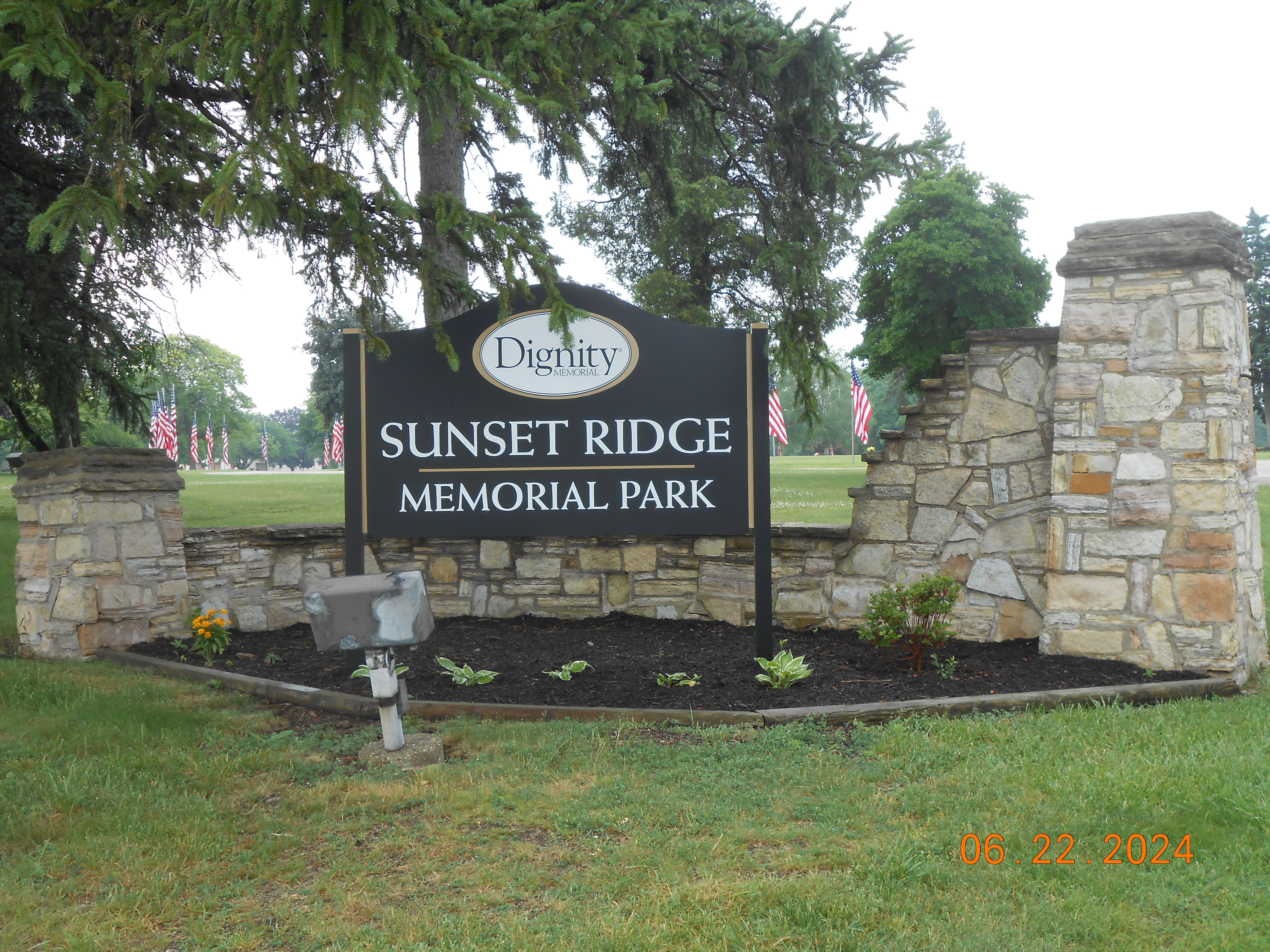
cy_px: 476
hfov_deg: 49.0
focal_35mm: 38
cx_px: 635
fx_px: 1394
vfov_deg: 37.7
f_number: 4.2
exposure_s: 1/50
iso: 80
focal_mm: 6.8
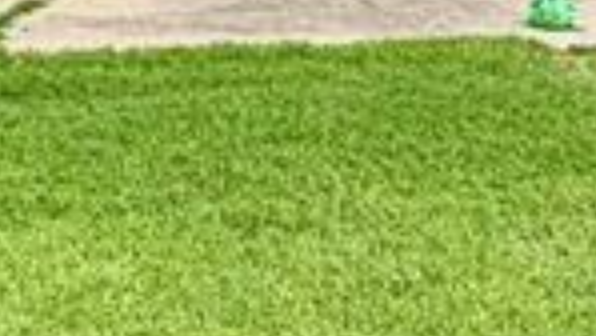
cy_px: -184
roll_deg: -0.8
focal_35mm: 105
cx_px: 96
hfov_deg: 20.1
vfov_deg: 11.1
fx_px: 1660
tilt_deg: -3.0
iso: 25
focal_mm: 2.22
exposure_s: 1/770
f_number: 2.2
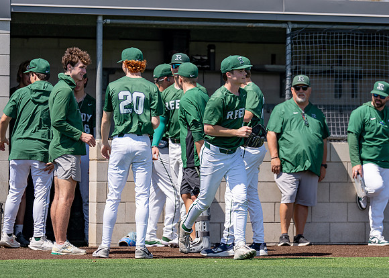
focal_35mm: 261
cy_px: 131
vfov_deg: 5.5
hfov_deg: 7.7
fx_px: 2886
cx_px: 233
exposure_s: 1/2000
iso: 100
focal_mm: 200
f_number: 2.8
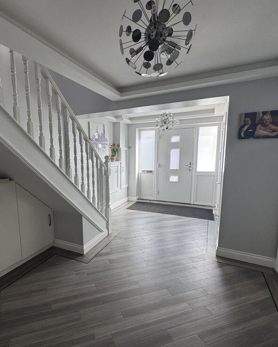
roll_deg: +1.3
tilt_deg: -7.8
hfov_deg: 69.8
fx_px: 195
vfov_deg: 83.2
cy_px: 181
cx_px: 105
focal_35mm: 19
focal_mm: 2.22
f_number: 2.2
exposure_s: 1/99
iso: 50
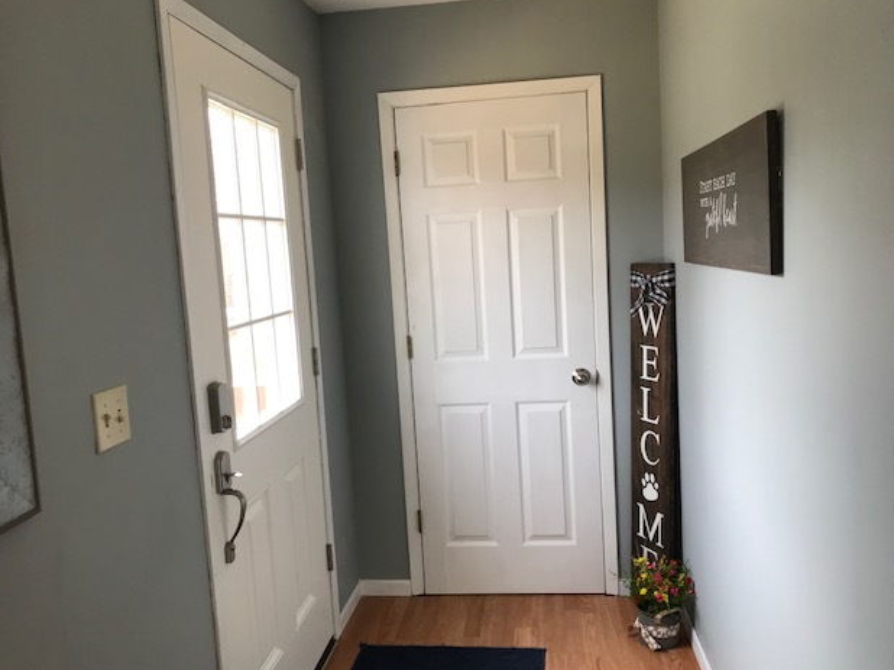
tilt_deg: -6.7
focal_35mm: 29
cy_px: 340
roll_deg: +3.6
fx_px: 749
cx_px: 451
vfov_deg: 48.2
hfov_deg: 61.7
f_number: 1.8
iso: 40
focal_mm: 3.99
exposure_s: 1/120
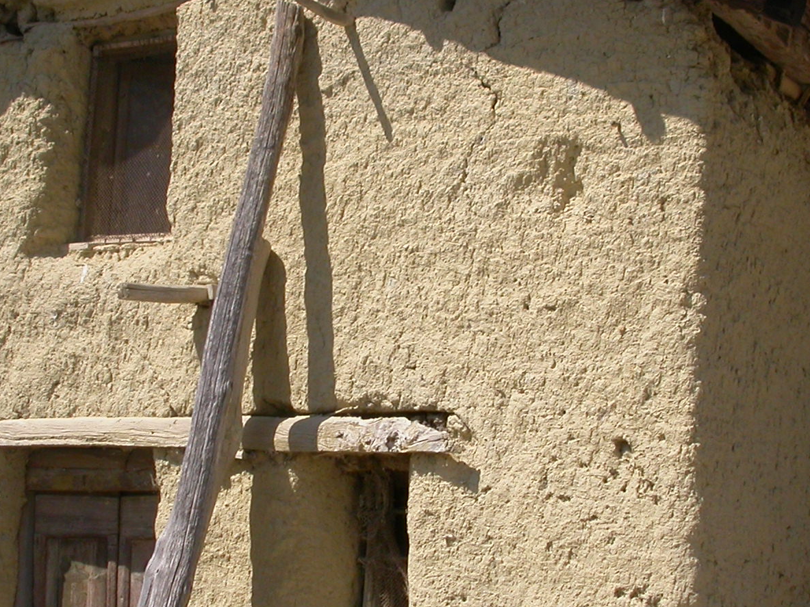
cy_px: 307
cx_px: 360
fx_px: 1708
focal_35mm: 73
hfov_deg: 26.7
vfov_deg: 20.2
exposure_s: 1/391
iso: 100
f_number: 7.5
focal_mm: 7.85
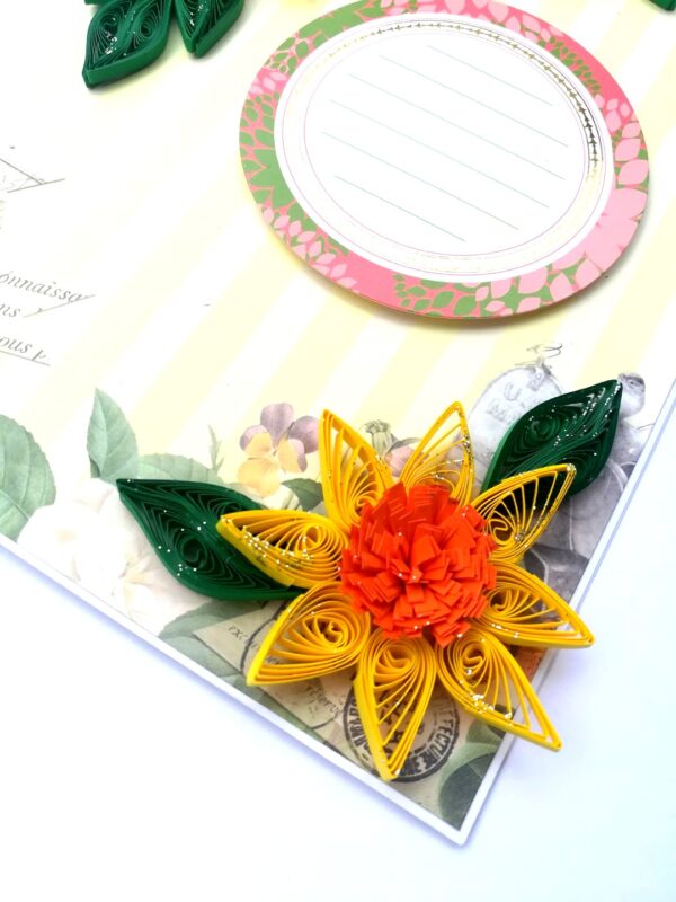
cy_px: 451
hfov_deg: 53.1
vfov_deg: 67.3
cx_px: 338
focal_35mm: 26
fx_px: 677
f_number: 2.2
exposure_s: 1/100
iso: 50
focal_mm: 3.83
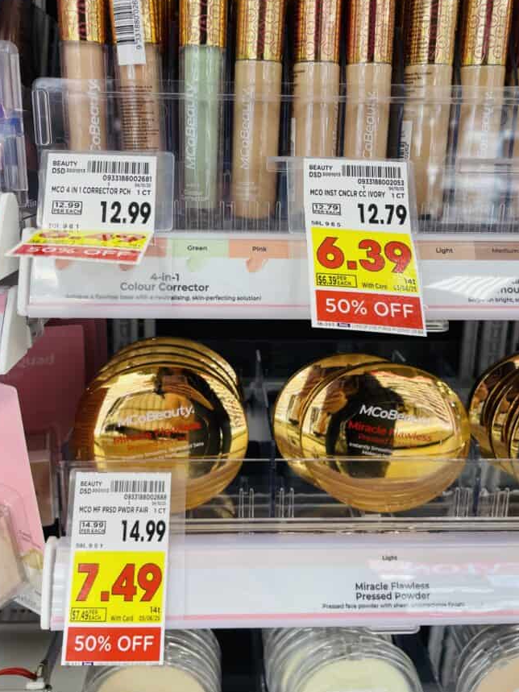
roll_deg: -0.9
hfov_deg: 45.4
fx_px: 620
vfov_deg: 58.2
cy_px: 311
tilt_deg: -14.7
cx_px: 249
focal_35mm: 31
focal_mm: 4.2
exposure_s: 1/64
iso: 50
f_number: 1.6
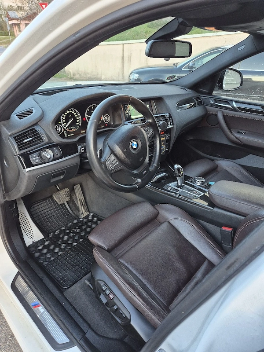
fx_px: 234
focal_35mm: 23
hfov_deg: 58.9
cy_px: 176
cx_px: 132
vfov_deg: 73.9
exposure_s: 1/182
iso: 250
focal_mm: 5.4
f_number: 1.8
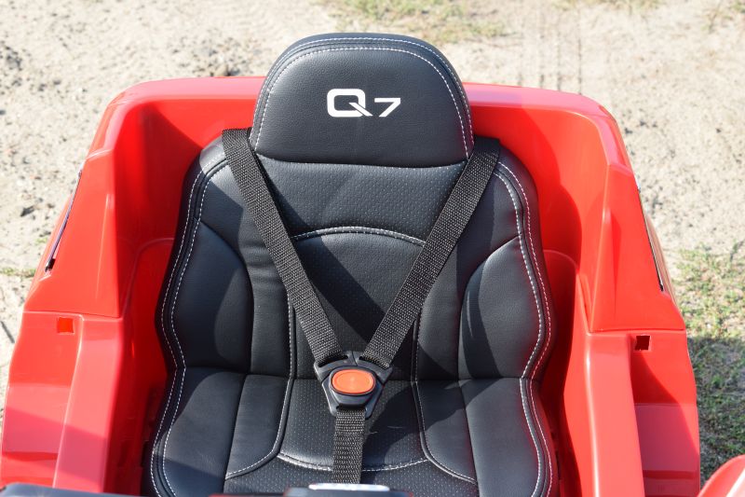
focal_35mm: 82
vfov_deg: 16.5
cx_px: 372
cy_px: 248
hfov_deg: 24.6
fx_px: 1707
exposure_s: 1/250
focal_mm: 55
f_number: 8
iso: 360
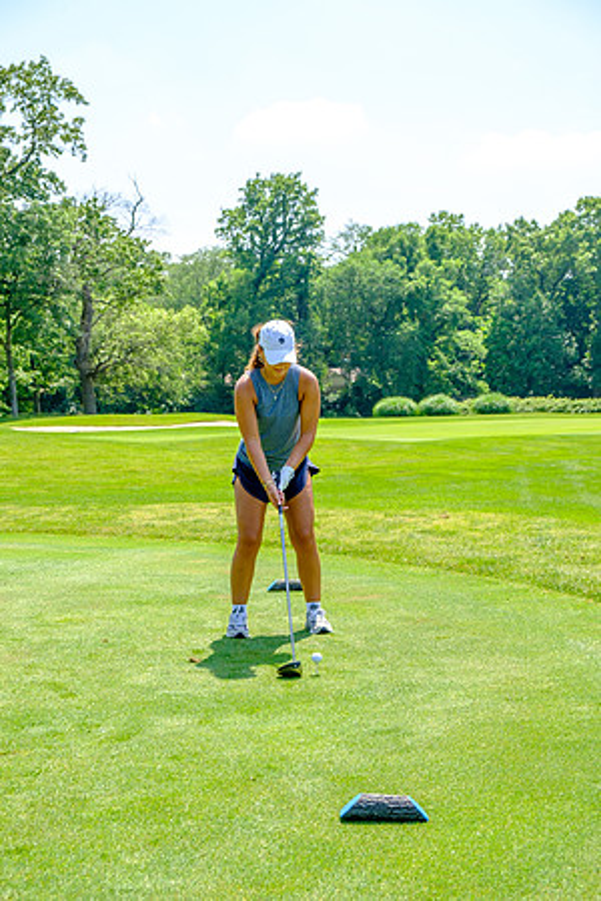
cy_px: 450
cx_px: 300
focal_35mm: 54
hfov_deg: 25.1
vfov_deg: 36.9
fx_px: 1352
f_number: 5
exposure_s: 1/320
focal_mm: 35.8
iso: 200
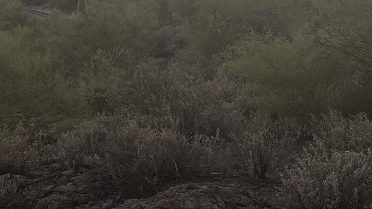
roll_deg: +0.4
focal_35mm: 91
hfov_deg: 23.3
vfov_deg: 13.0
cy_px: -23
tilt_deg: -5.2
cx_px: 249
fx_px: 897
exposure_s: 1/262
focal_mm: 5.1
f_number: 1.6
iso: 40
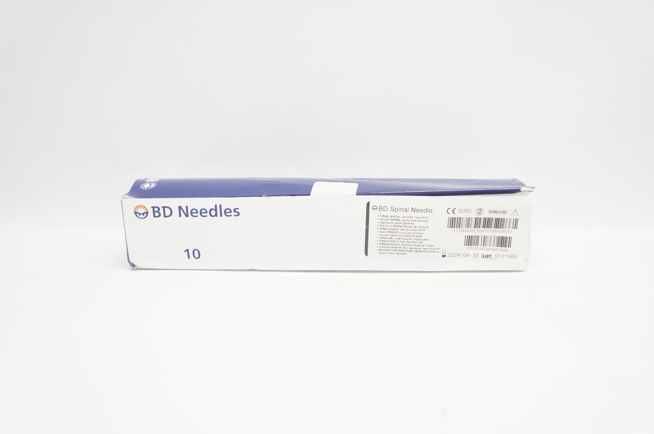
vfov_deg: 39.9
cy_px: 217
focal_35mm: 33
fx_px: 599
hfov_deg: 57.3
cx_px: 327
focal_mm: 22
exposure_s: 1/60
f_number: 5.6
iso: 800
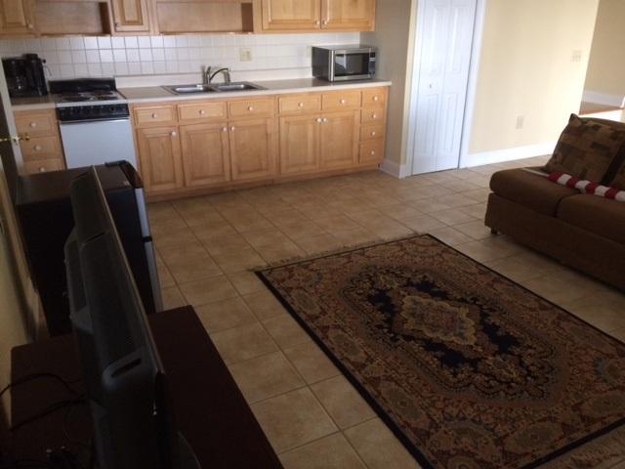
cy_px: 234
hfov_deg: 61.7
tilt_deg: -24.5
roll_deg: +0.3
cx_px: 312
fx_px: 524
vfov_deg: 48.2
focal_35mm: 29
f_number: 2.2
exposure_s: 1/30
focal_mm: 4.15
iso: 125
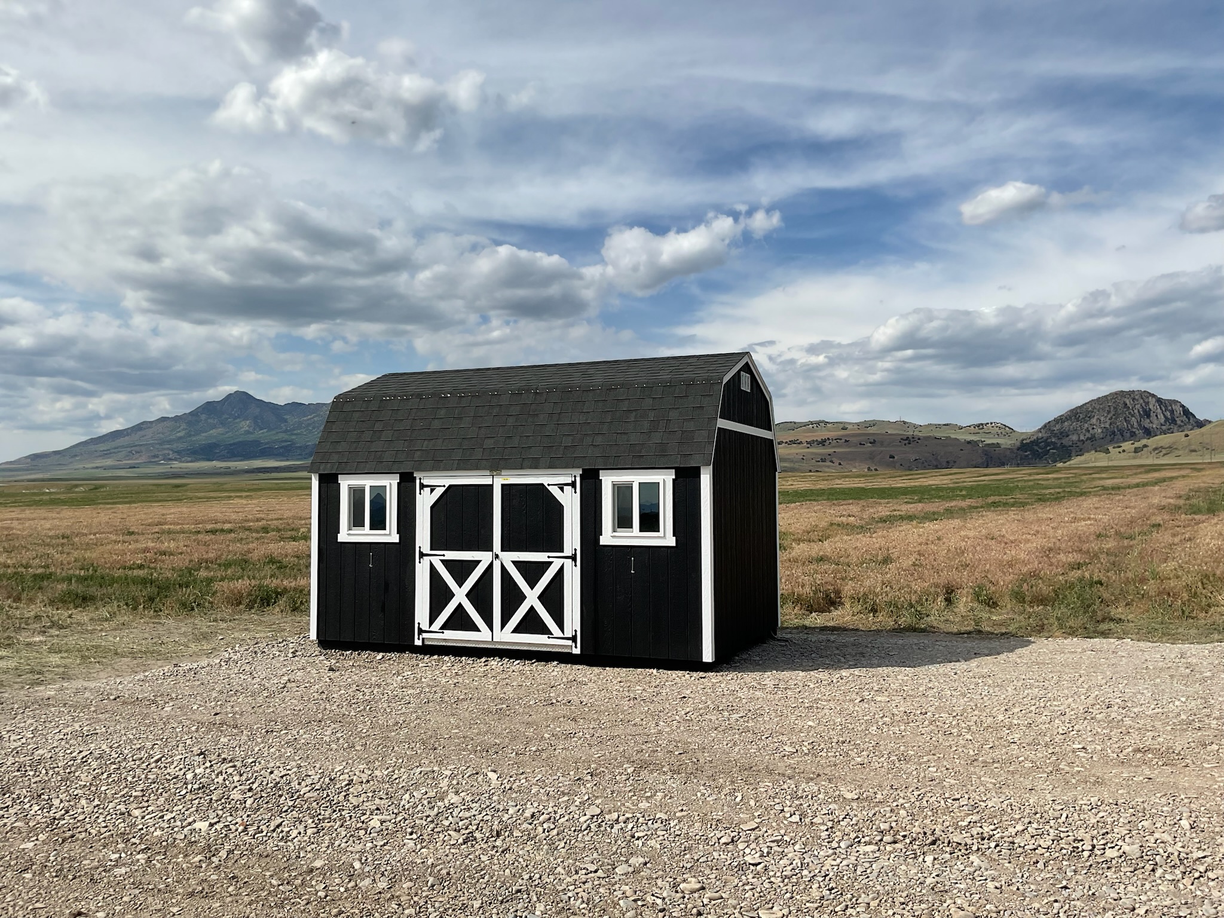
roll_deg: +0.2
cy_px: 459
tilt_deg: +2.1
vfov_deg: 48.2
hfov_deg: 61.7
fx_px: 1025
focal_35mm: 29
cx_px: 612
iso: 16
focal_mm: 3
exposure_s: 1/3322
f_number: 1.8
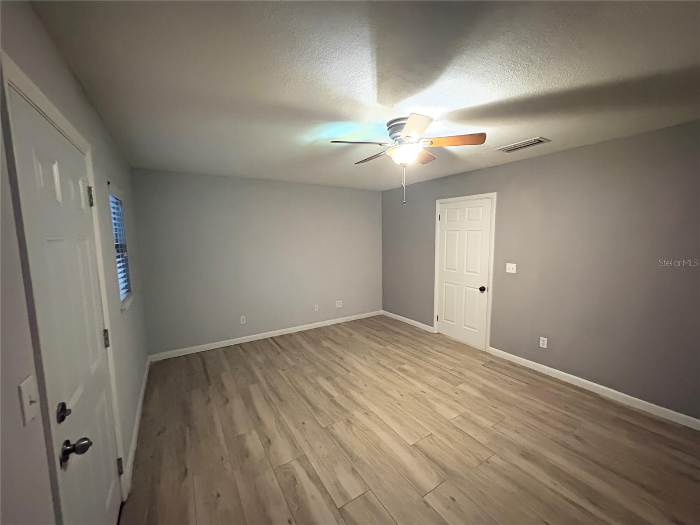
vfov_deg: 85.7
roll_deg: +1.5
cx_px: 350
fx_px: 283
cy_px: 262
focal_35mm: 14
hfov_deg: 102.1
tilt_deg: -6.2
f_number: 2.2
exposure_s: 1/15
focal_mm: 2.22
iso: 3200
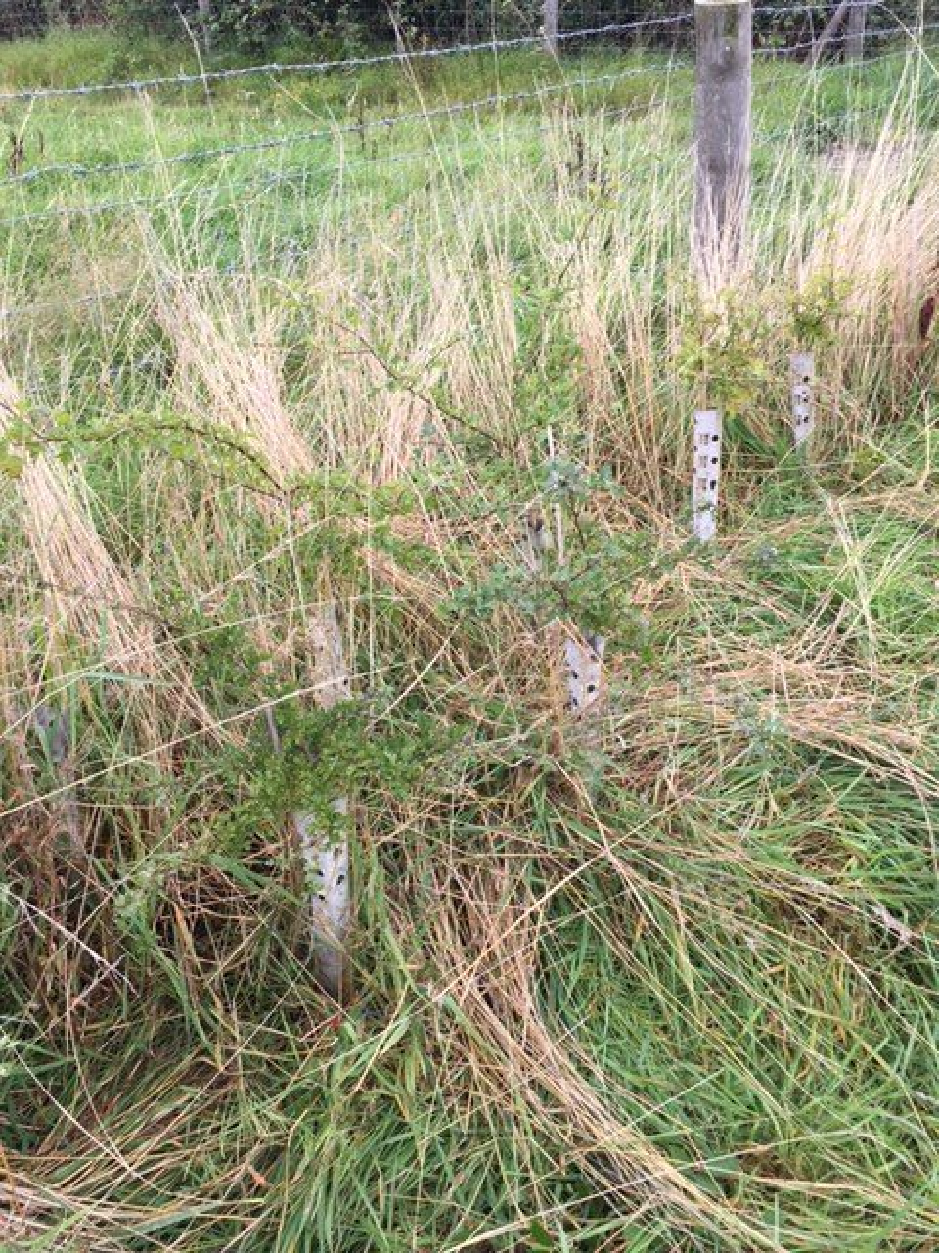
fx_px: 1049
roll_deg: +3.2
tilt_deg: -27.3
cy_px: 626
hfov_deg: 48.2
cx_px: 470
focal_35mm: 29
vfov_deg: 61.7
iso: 25
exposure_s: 1/348
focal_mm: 4.15
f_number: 2.2
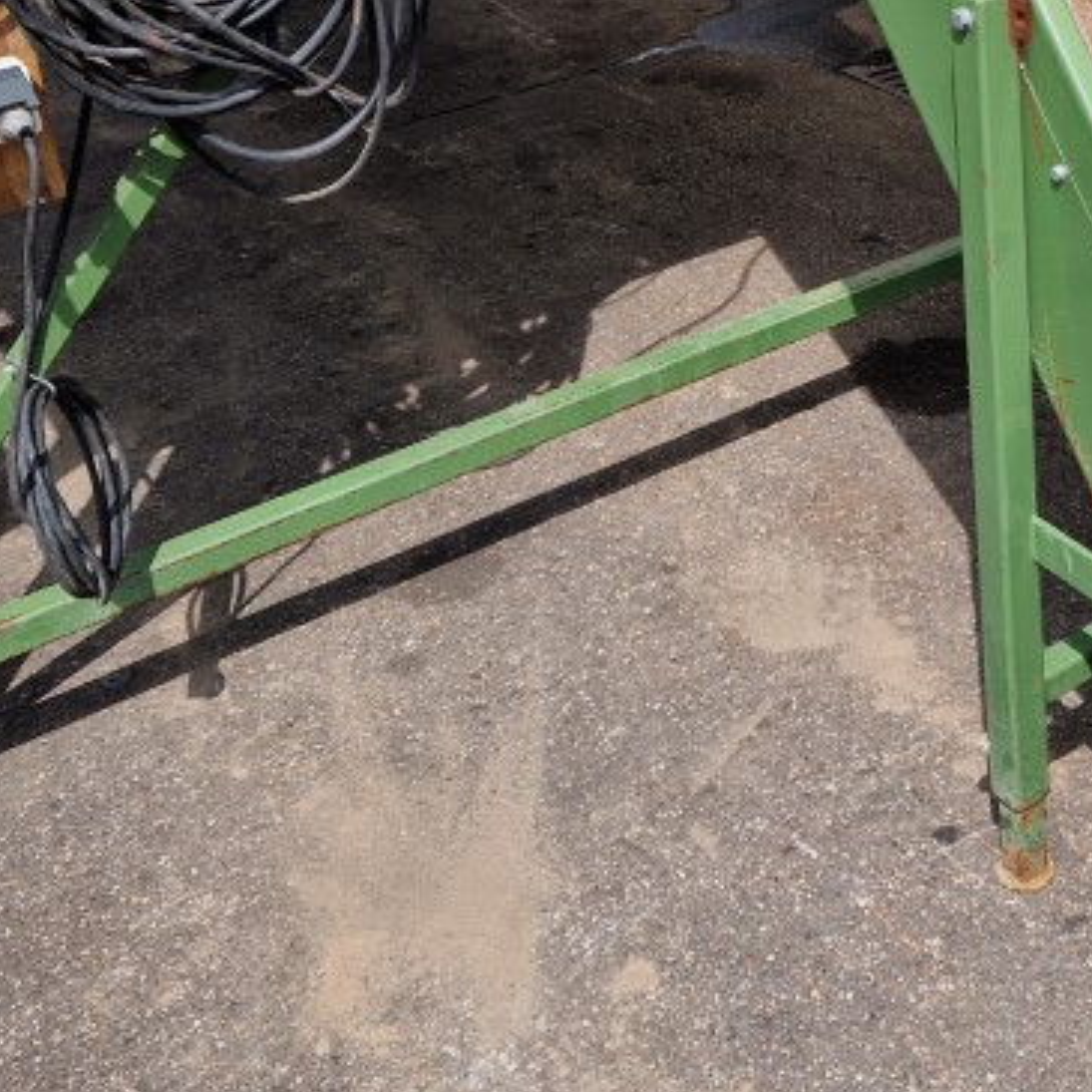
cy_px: 45
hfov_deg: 28.9
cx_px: 984
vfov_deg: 28.5
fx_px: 2034
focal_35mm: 57
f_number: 1.8
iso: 50
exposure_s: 1/1292
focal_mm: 5.4
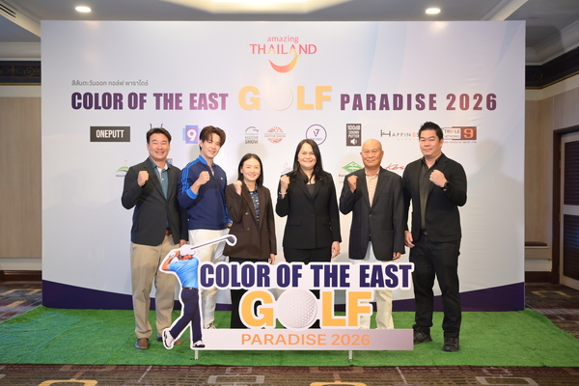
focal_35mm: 38
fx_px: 611
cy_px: 193
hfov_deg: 50.7
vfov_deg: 35.1
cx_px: 290
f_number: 4.5
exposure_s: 1/100
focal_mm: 38
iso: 1250
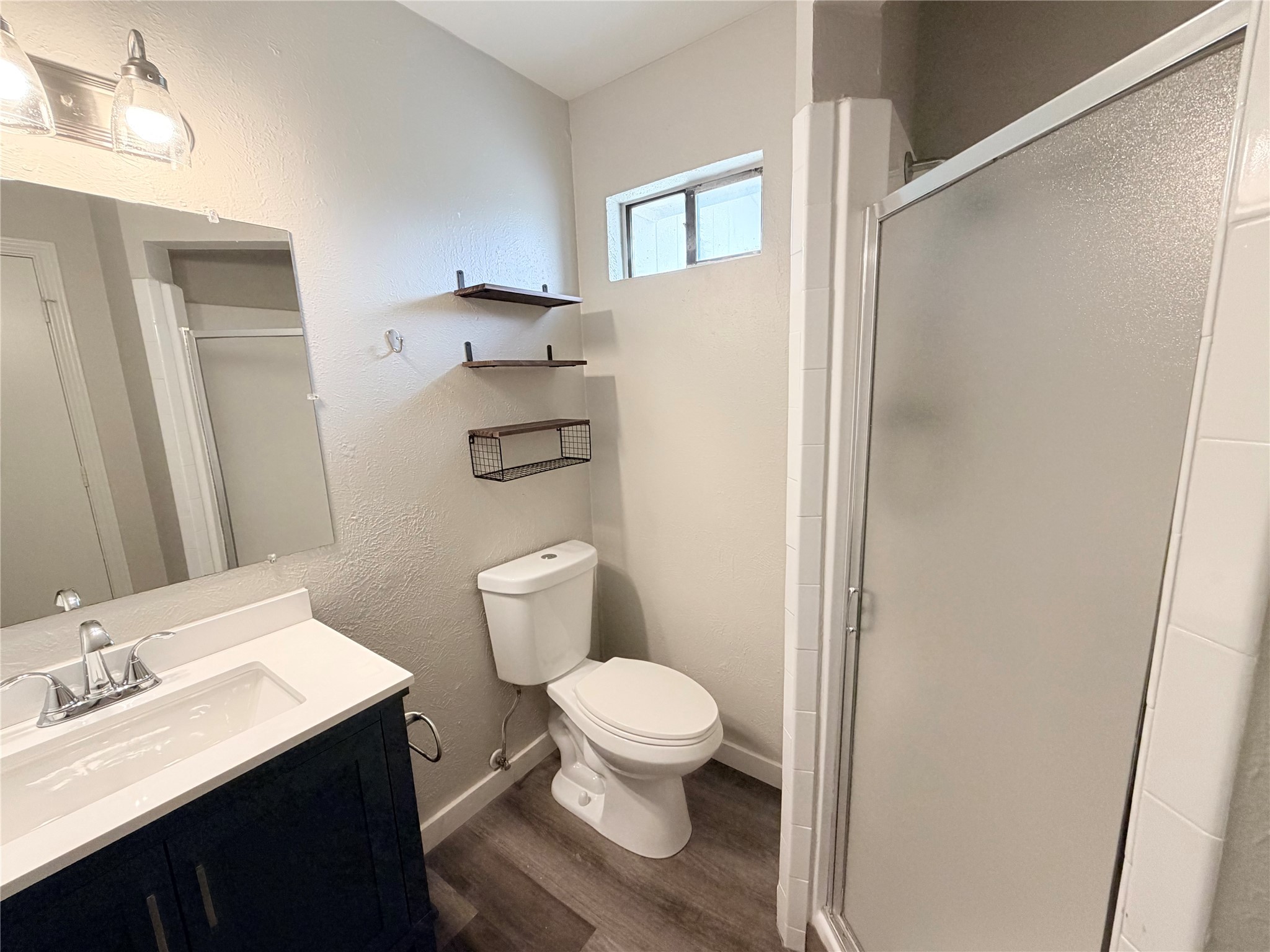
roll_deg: +2.4
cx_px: 635
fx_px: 514
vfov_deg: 85.7
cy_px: 476
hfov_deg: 102.1
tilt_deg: -11.5
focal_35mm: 14
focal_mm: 2.22
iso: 200
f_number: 2.2
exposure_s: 1/60
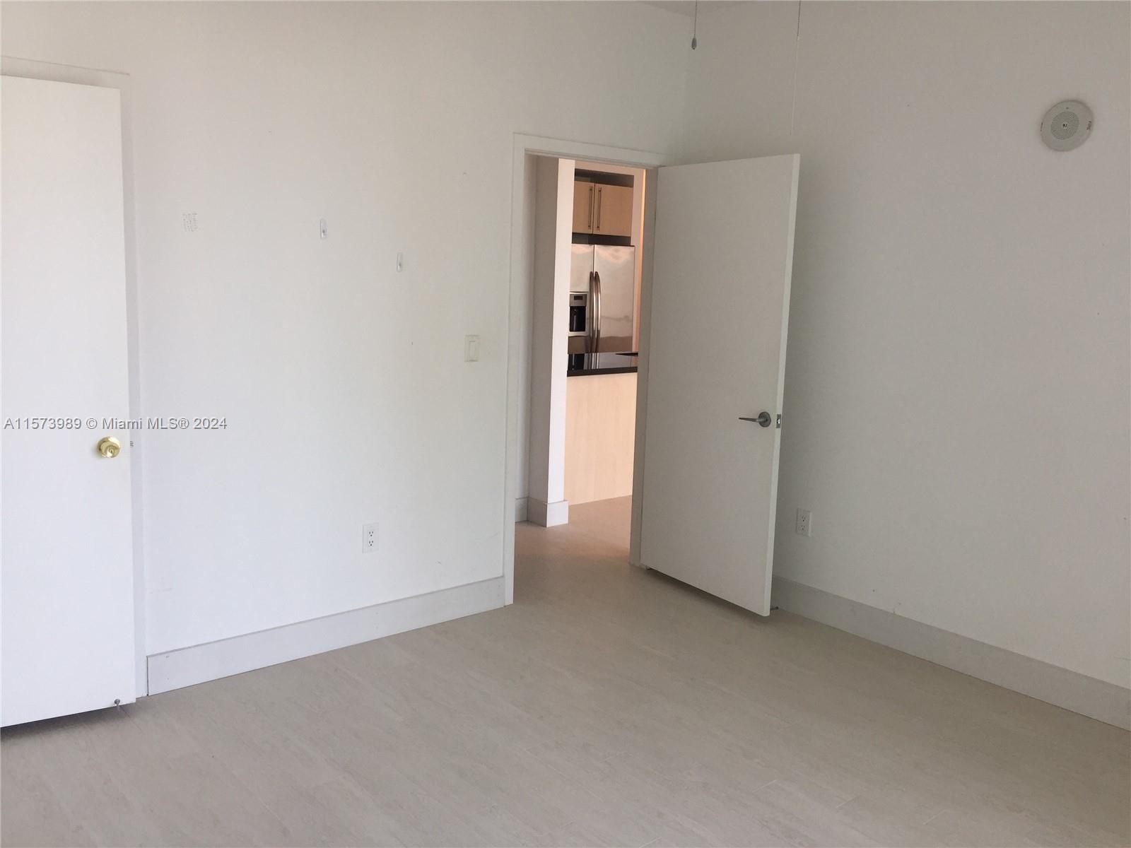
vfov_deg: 48.2
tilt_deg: -8.9
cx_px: 566
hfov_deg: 61.7
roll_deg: -2.1
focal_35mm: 29
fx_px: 948
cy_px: 424
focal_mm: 4.15
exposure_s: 1/60
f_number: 2.2
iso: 40
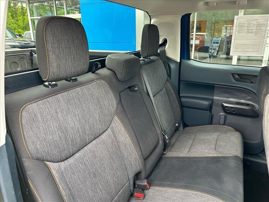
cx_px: 134
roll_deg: +0.1
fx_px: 202
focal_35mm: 26
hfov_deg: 67.3
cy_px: 101
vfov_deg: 53.1
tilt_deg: -17.7
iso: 125
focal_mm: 5.7
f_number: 1.5
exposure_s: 1/74
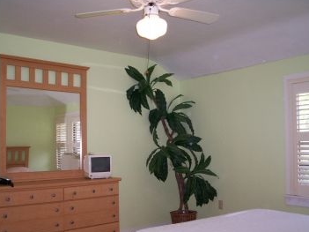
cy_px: 128
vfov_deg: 35.1
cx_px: 142
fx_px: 366
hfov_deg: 45.7
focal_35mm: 41
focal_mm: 5.9
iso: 140
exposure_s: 1/64
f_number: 4.5
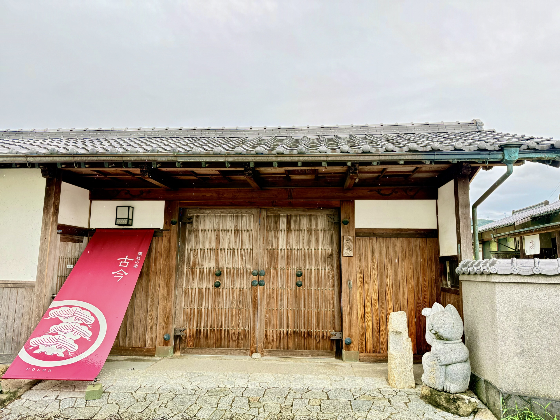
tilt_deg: +8.8
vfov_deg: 56.8
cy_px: 210
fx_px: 388
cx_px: 280
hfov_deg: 71.6
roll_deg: -0.3
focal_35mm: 24
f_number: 1.78
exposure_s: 1/232
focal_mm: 6.76
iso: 160
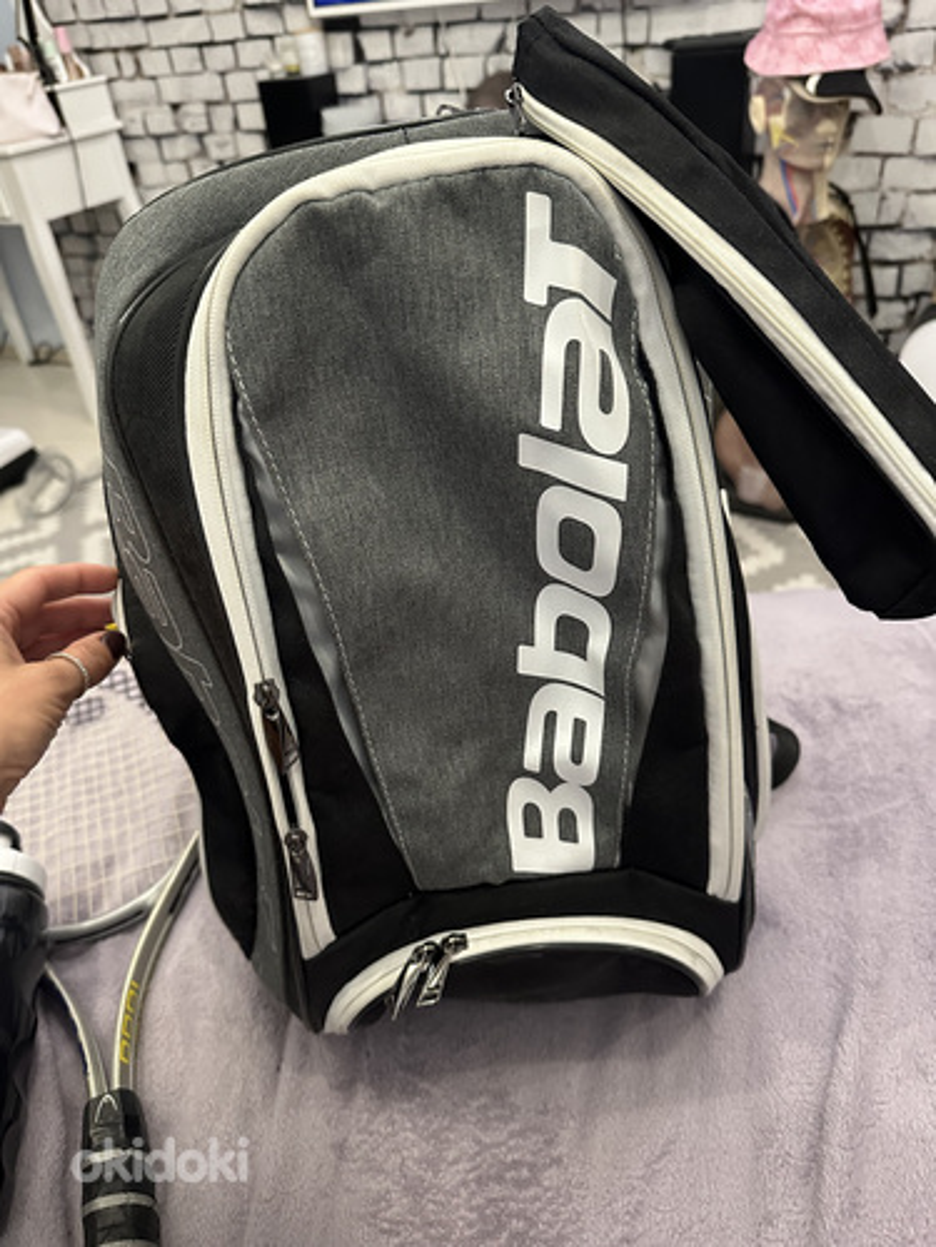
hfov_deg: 56.8
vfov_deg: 71.6
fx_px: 865
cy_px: 624
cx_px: 468
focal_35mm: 24
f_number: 1.78
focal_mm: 6.86
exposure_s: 1/40
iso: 800
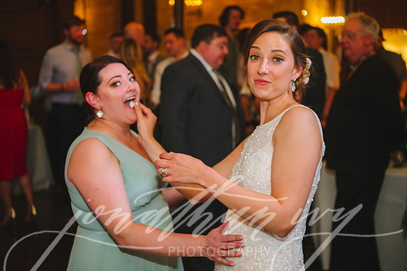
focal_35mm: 46
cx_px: 204
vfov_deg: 29.2
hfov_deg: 42.8
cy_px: 136
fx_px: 520
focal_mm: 46
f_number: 2.8
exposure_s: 1/80
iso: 2000
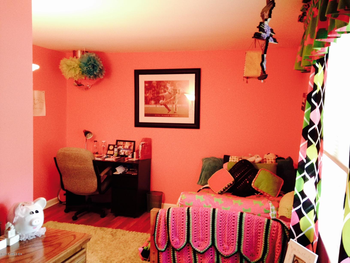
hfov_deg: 55.4
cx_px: 175
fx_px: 334
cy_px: 132
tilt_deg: -5.8
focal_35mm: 33
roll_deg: -1.6
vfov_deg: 42.9
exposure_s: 1/20
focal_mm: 4.12
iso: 250
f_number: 2.4
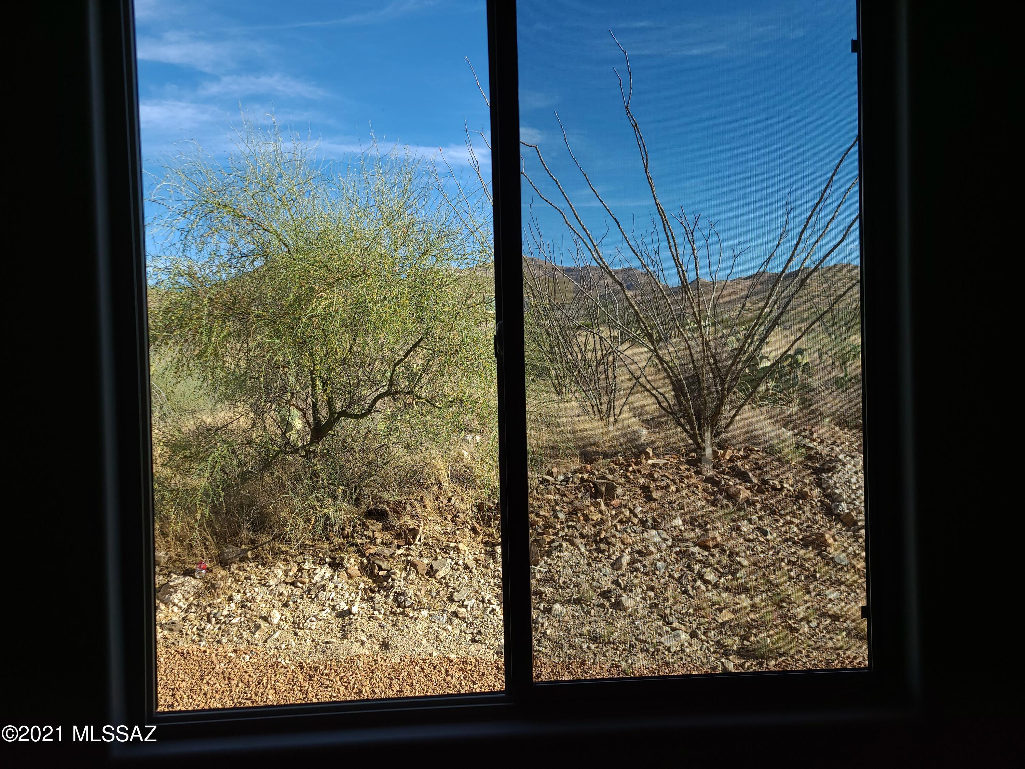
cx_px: 512
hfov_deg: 67.3
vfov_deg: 53.1
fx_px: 770
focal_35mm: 26
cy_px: 384
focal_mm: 5.4
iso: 40
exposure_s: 1/738
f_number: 1.8
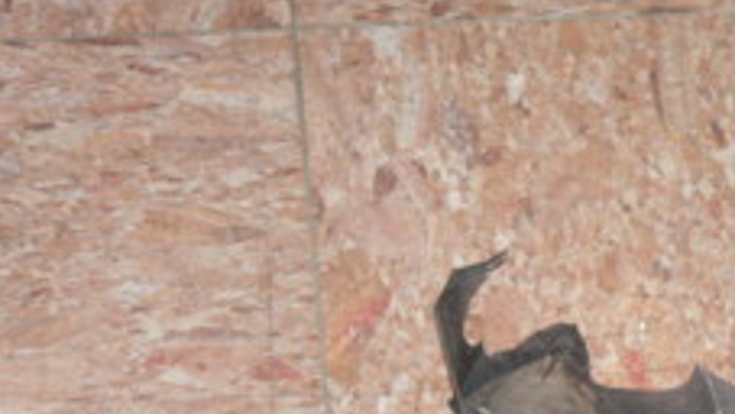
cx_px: 563
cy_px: 353
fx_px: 4446
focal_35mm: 228
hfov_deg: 9.4
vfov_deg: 5.3
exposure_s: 1/60
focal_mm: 19.9
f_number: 3.2
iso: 200
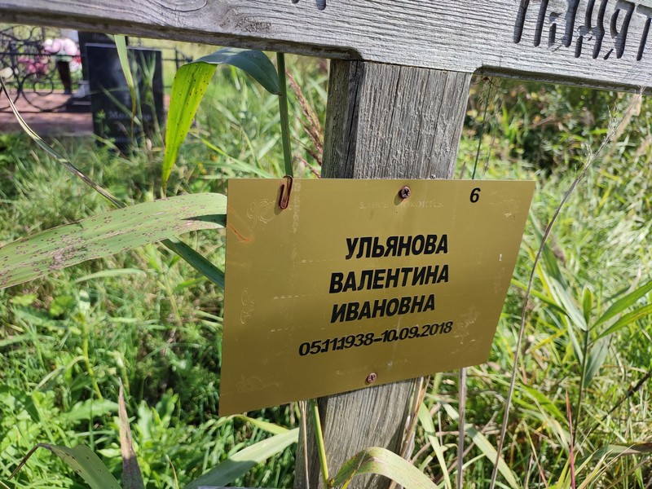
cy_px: 244
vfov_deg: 54.9
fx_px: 471
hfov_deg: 69.4
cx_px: 326
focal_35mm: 25
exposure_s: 1/377
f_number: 1.9
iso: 50
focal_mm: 6.04
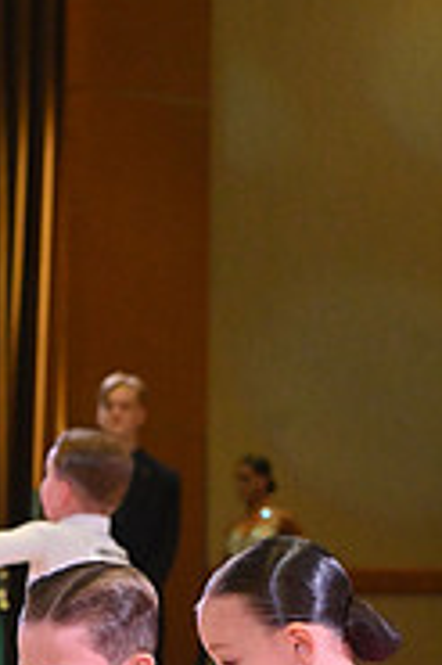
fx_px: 5498
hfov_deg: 4.6
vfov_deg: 6.8
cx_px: 135
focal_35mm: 298
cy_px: 978
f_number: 7.1
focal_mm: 95
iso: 4000
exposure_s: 1/400
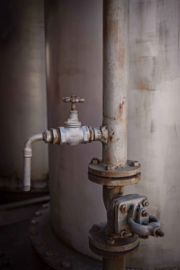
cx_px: 91
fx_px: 270
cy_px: 133
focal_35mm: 36
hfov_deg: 36.9
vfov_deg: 53.1
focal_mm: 35
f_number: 2.8
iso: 200
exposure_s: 1/800
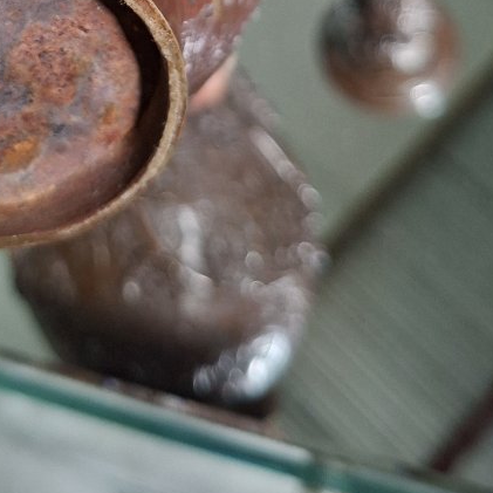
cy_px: -136
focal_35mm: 58
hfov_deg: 28.9
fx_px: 935
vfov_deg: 25.7
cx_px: 100
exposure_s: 1/100
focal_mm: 5.54
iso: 200
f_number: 1.8
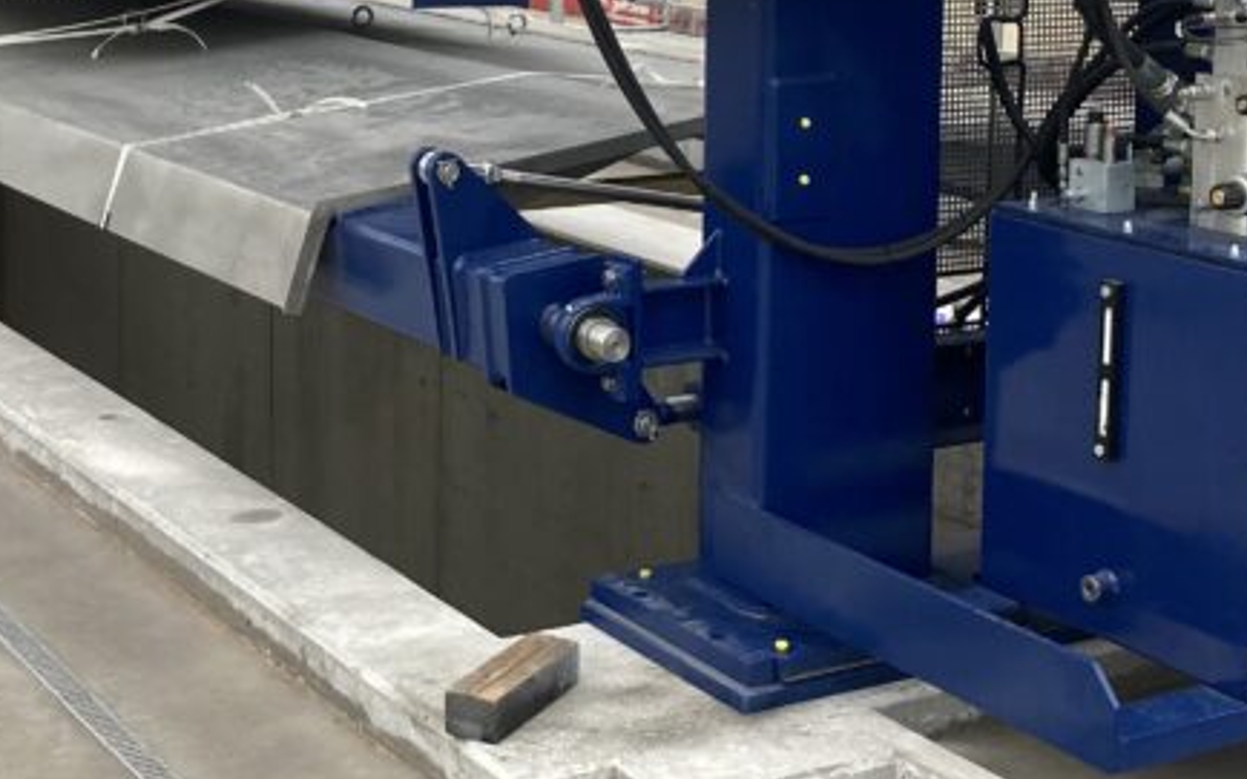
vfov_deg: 18.3
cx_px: 532
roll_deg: -2.5
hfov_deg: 29.3
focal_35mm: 70
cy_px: 72
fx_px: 2378
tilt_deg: -5.9
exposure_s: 1/121
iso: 80
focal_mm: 3.99
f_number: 1.8
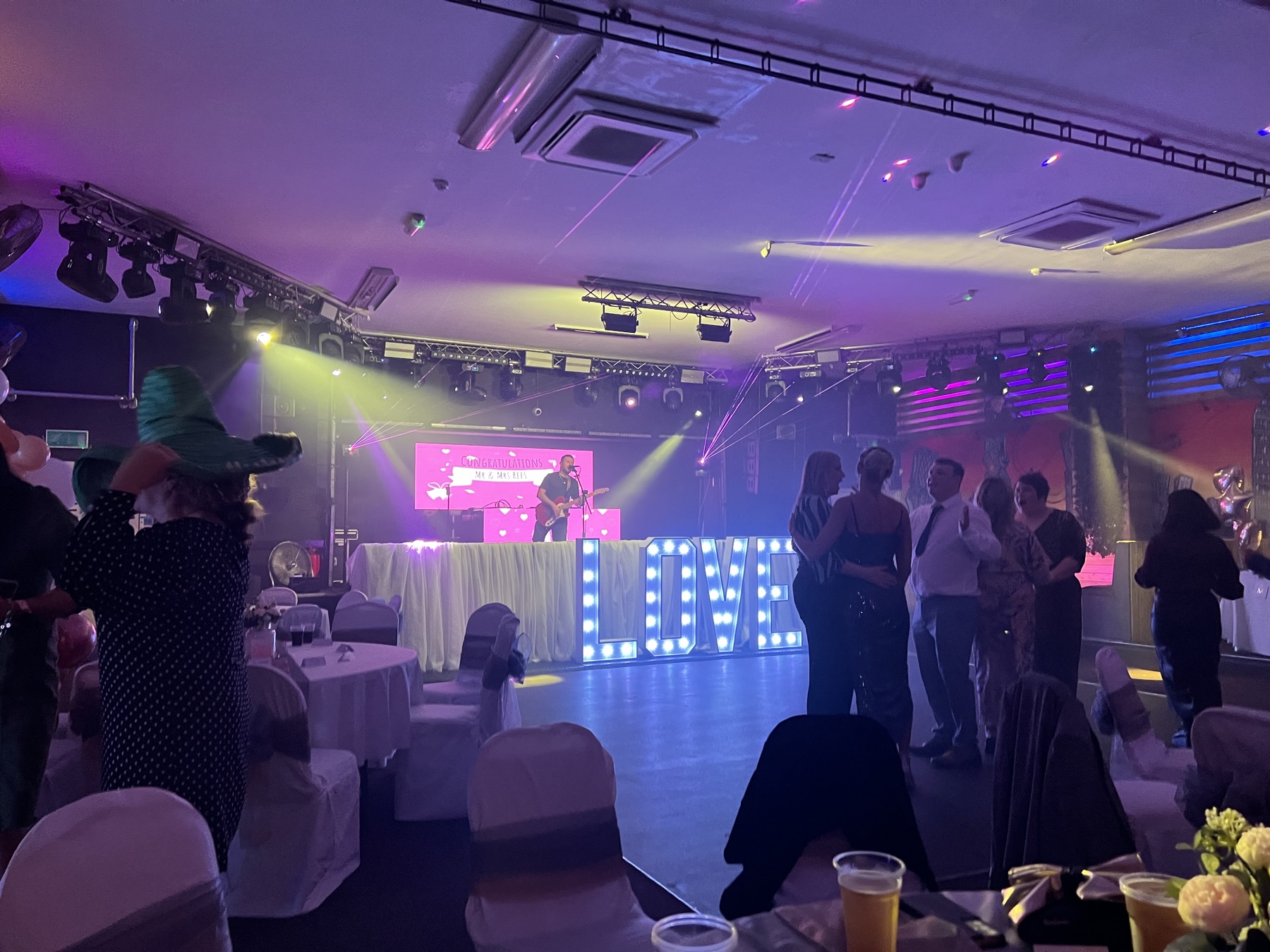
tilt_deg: +3.6
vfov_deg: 53.1
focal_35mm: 26
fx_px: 954
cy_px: 476
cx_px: 635
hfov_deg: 67.3
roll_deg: +0.3
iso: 200
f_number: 1.5
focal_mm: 5.7
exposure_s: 1/60
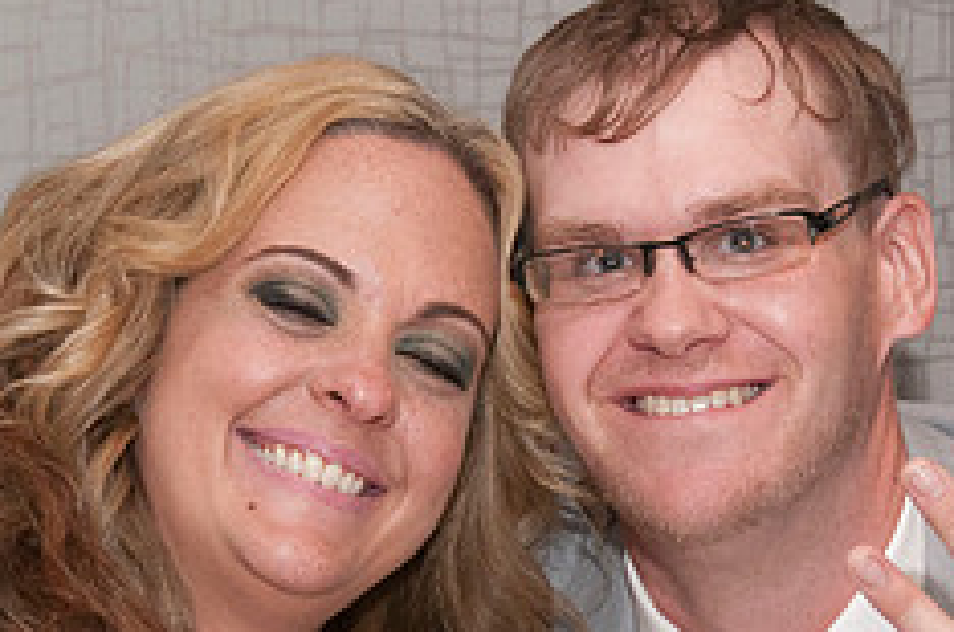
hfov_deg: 9.9
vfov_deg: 6.6
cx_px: 530
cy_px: 577
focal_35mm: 208
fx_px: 5501
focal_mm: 56
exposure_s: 1/60
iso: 800
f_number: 5.6
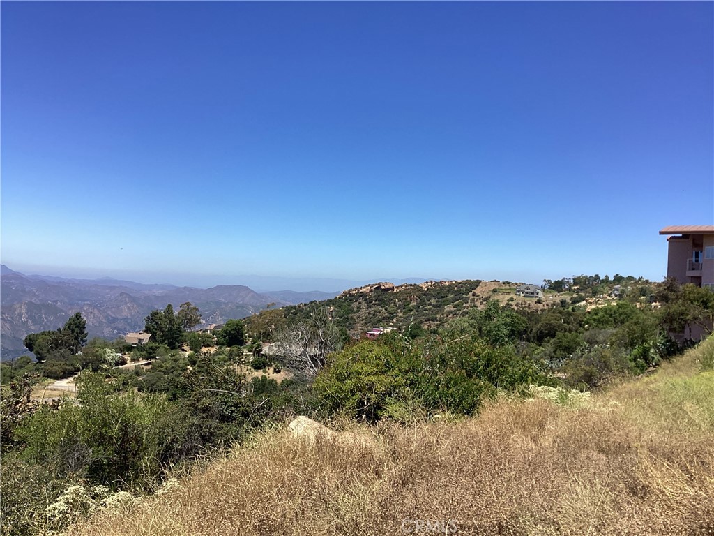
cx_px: 357
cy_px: 268
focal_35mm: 31
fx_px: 639
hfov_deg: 58.4
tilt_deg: -0.1
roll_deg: -3.9
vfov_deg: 45.4
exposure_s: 1/1538
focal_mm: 3.3
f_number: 2.4
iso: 25
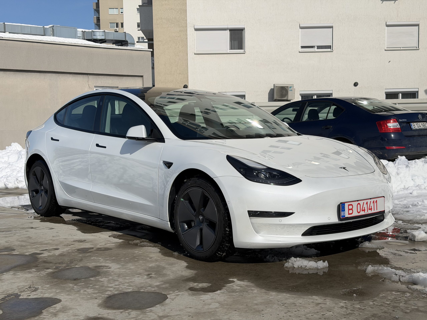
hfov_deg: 39.7
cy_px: 160
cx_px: 214
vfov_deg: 30.3
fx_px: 592
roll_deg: +0.8
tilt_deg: -3.9
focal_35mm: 48
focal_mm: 6.76
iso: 80
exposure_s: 1/20408
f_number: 1.78
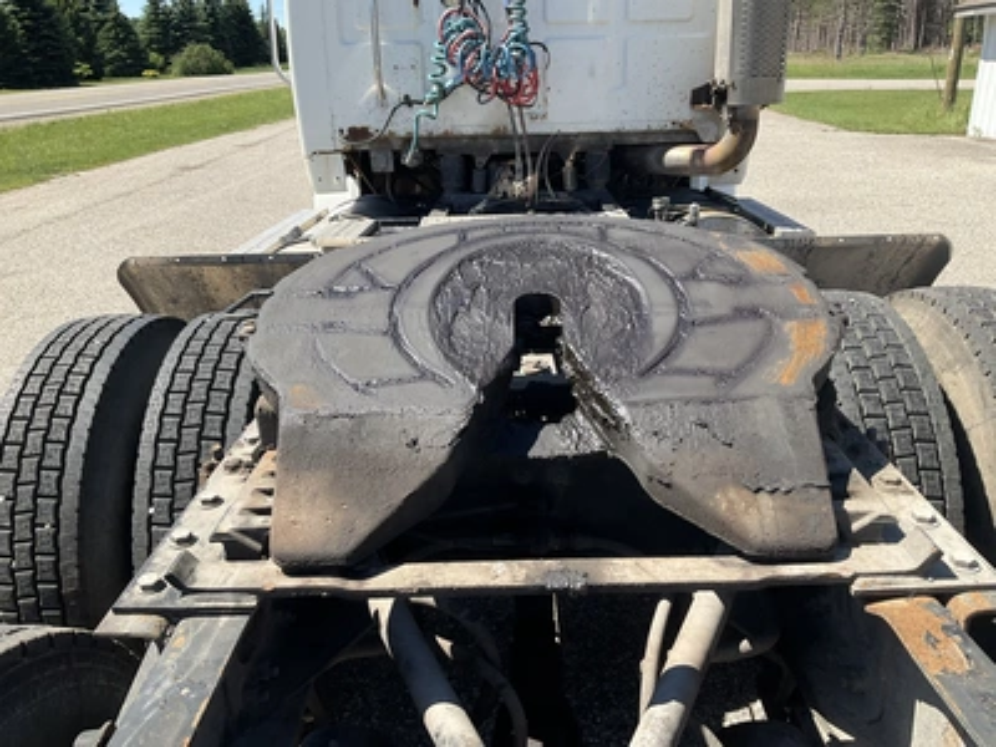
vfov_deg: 48.2
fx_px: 834
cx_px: 498
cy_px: 374
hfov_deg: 61.7
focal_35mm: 29
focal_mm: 3
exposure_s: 1/816
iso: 25
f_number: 1.8
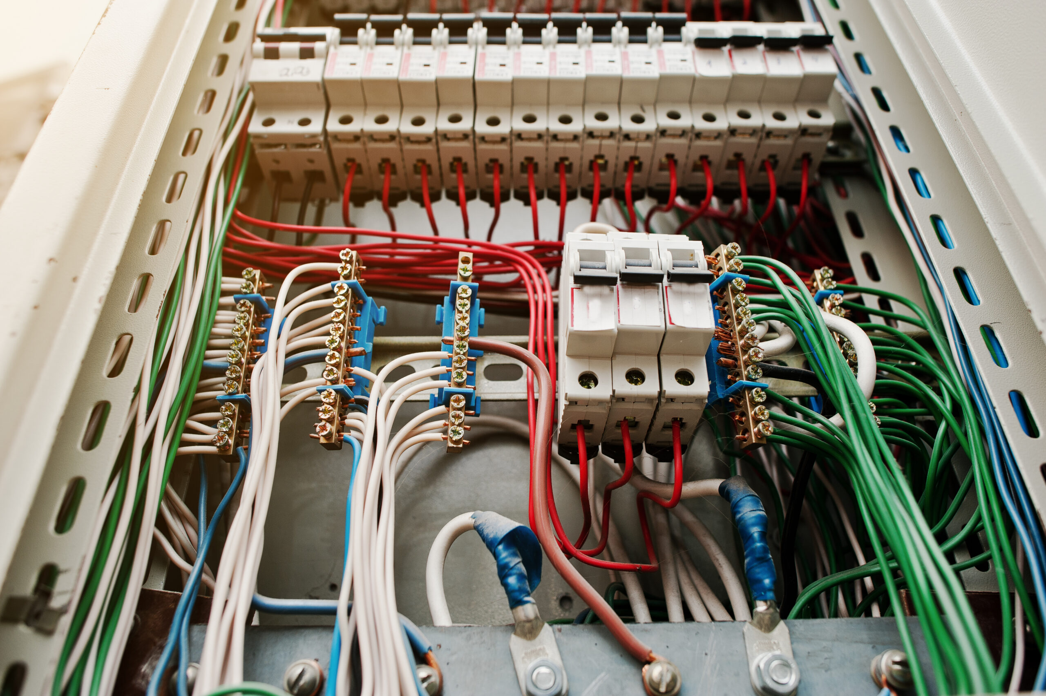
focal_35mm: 24
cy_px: 348
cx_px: 523
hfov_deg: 73.8
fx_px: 697
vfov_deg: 53.1
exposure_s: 1/125
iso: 200
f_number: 4
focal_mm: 24
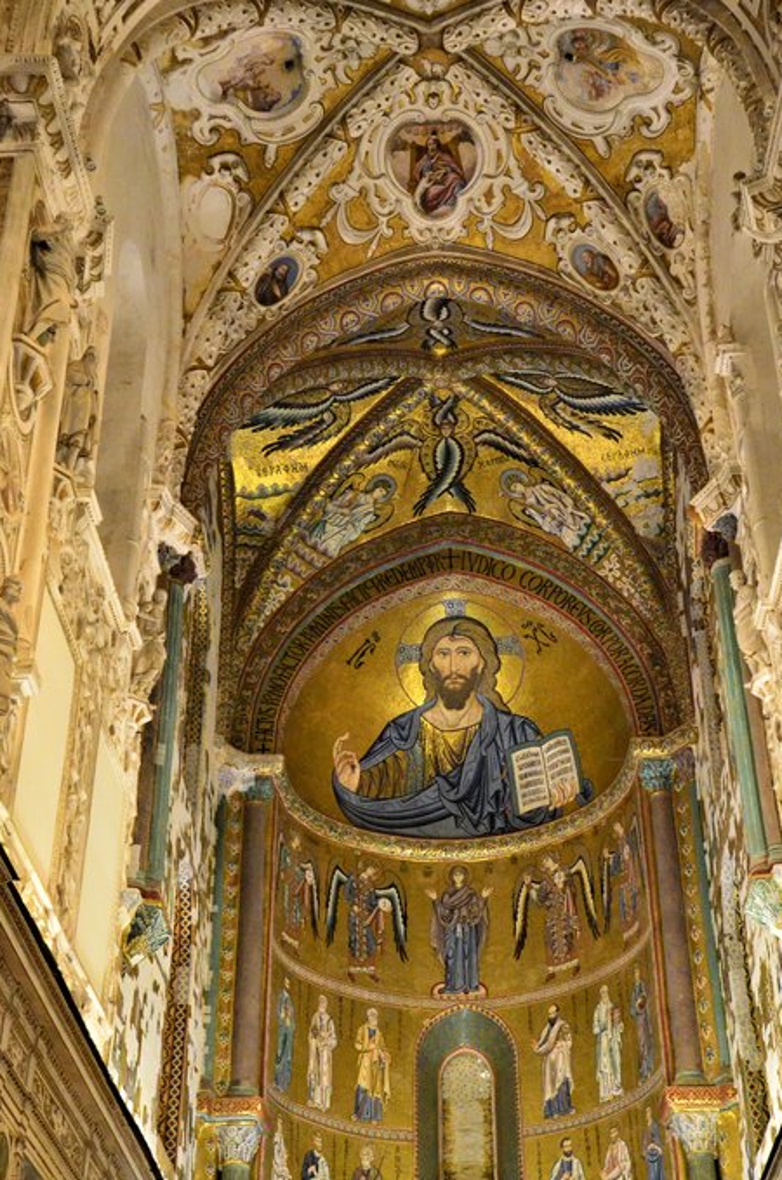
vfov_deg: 37.6
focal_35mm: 53
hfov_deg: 25.4
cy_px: 640
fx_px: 1734
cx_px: 457
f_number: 7.1
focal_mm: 30
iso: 6400
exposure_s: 1/25
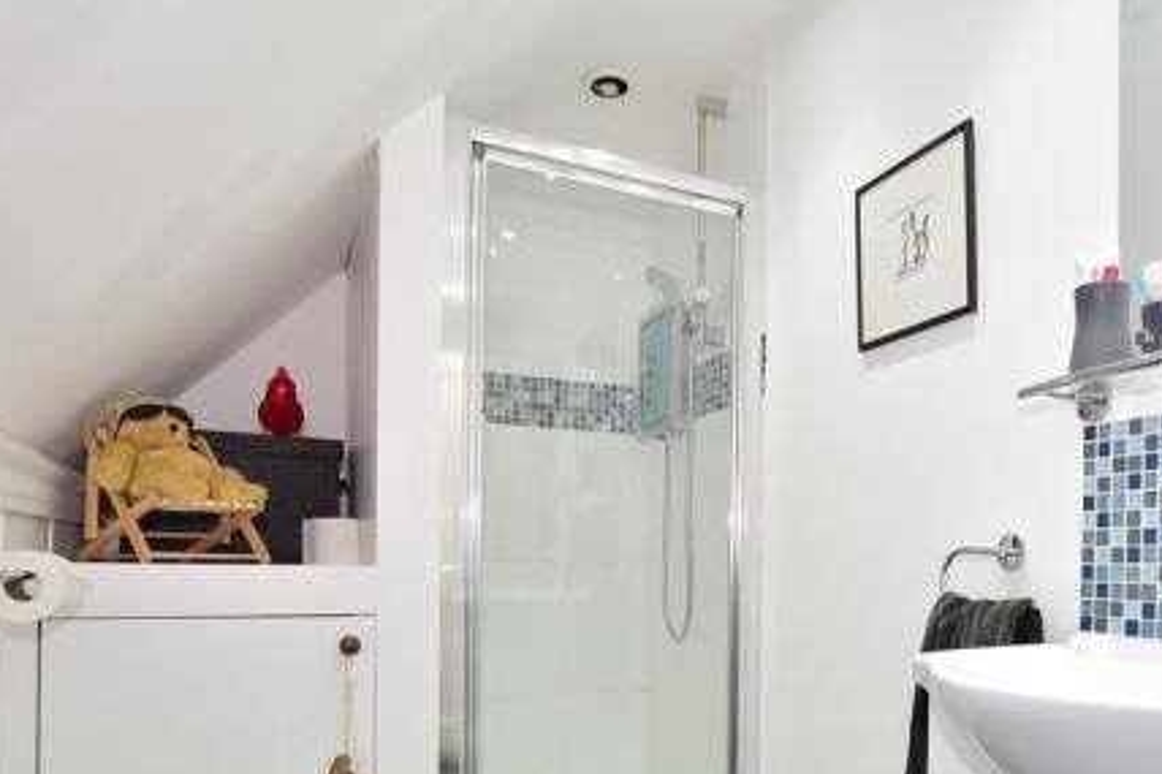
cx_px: 749
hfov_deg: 74.4
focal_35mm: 23
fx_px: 742
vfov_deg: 52.9
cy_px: 569
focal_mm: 10
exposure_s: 1/15
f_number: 5
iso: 200
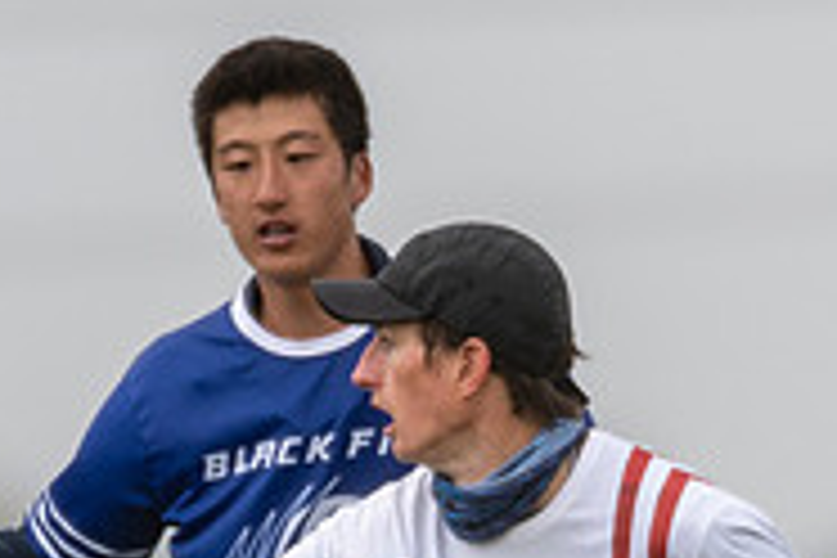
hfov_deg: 0.9
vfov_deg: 0.6
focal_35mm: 2376
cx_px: 468
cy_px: 757
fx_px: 55238
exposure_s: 1/1000
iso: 140
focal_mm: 400
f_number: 4
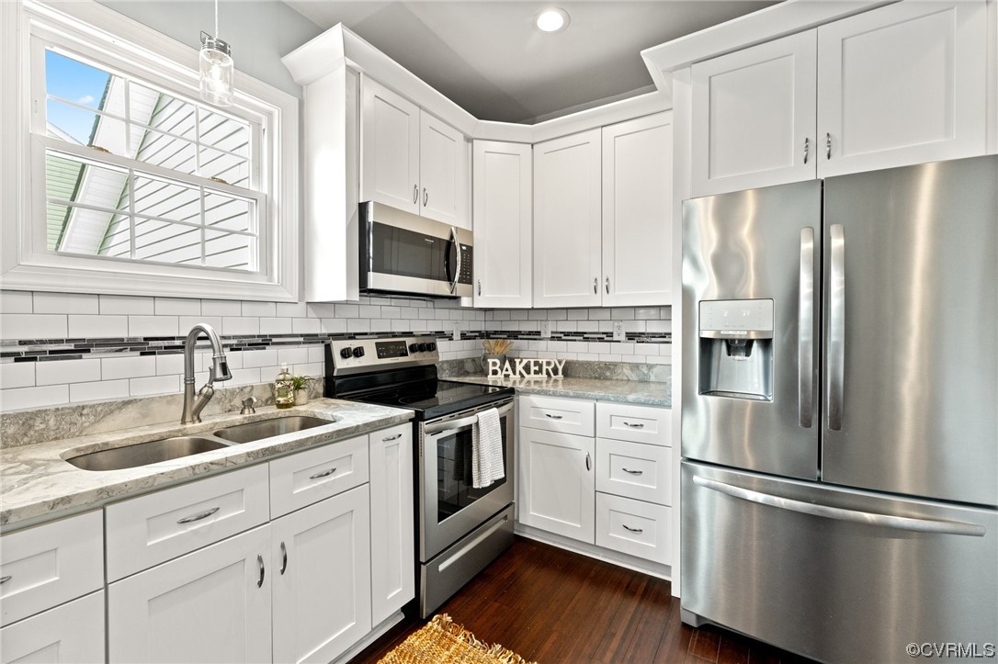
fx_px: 429
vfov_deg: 75.4
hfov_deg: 98.6
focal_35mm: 16
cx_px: 499
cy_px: 332
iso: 800
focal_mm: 15.5
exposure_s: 1/20
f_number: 8
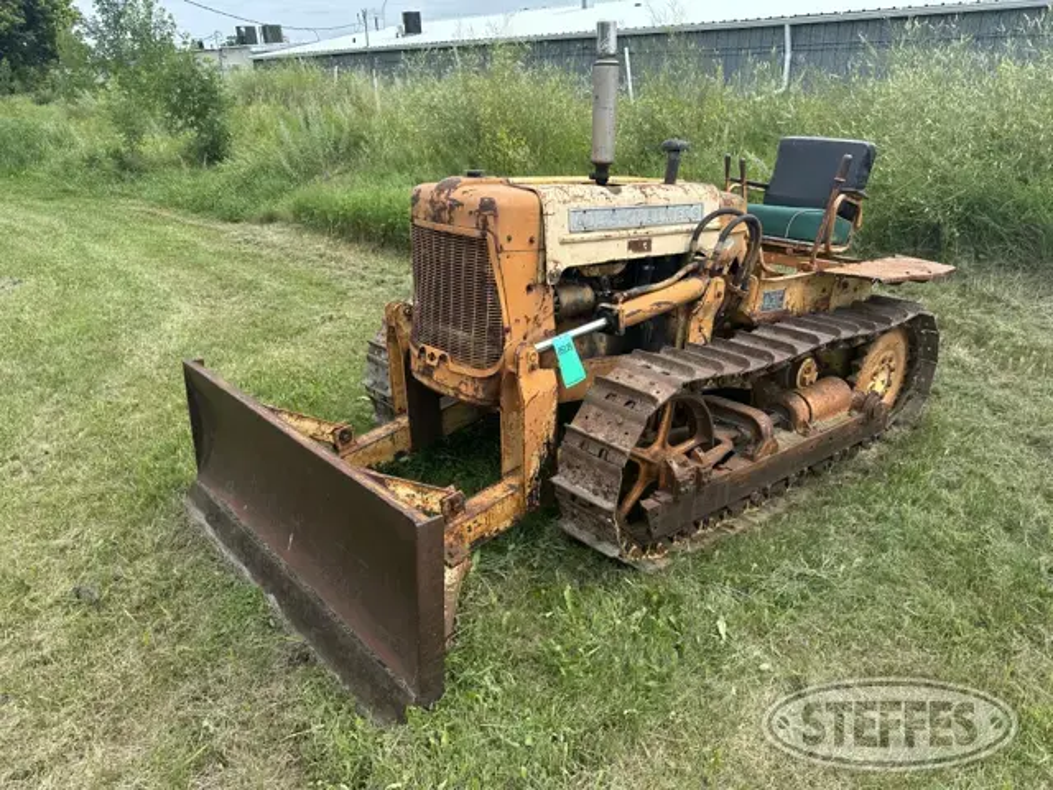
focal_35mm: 24
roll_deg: +1.7
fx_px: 730
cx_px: 526
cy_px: 395
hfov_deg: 71.6
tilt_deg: -23.5
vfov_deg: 56.8
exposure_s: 1/2028
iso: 80
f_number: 1.78
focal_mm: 6.86
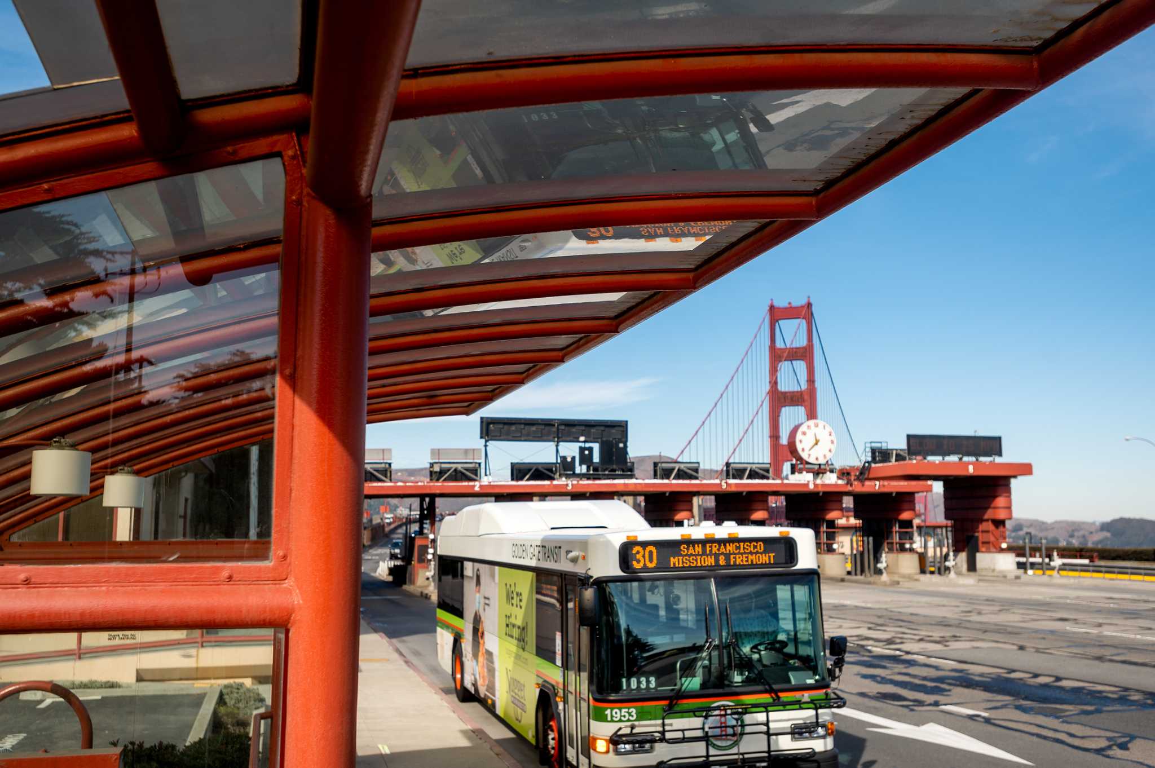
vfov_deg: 37.8
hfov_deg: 54.5
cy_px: 384
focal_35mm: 35
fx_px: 1122
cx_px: 578
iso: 100
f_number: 4.8
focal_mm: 35
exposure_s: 1/1000
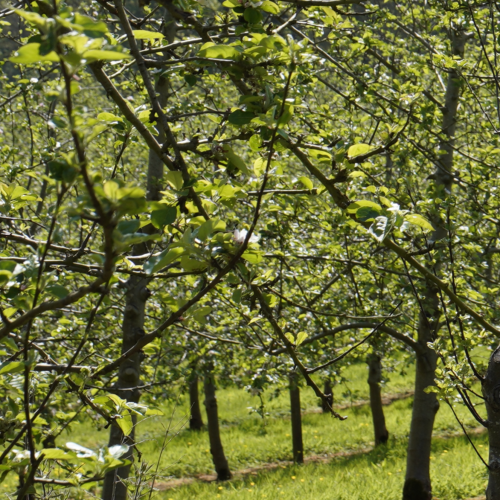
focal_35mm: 169
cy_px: 136
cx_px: 1125
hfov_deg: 9.4
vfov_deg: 10.3
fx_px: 2762
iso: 160
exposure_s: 1/400
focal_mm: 44
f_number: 6.3
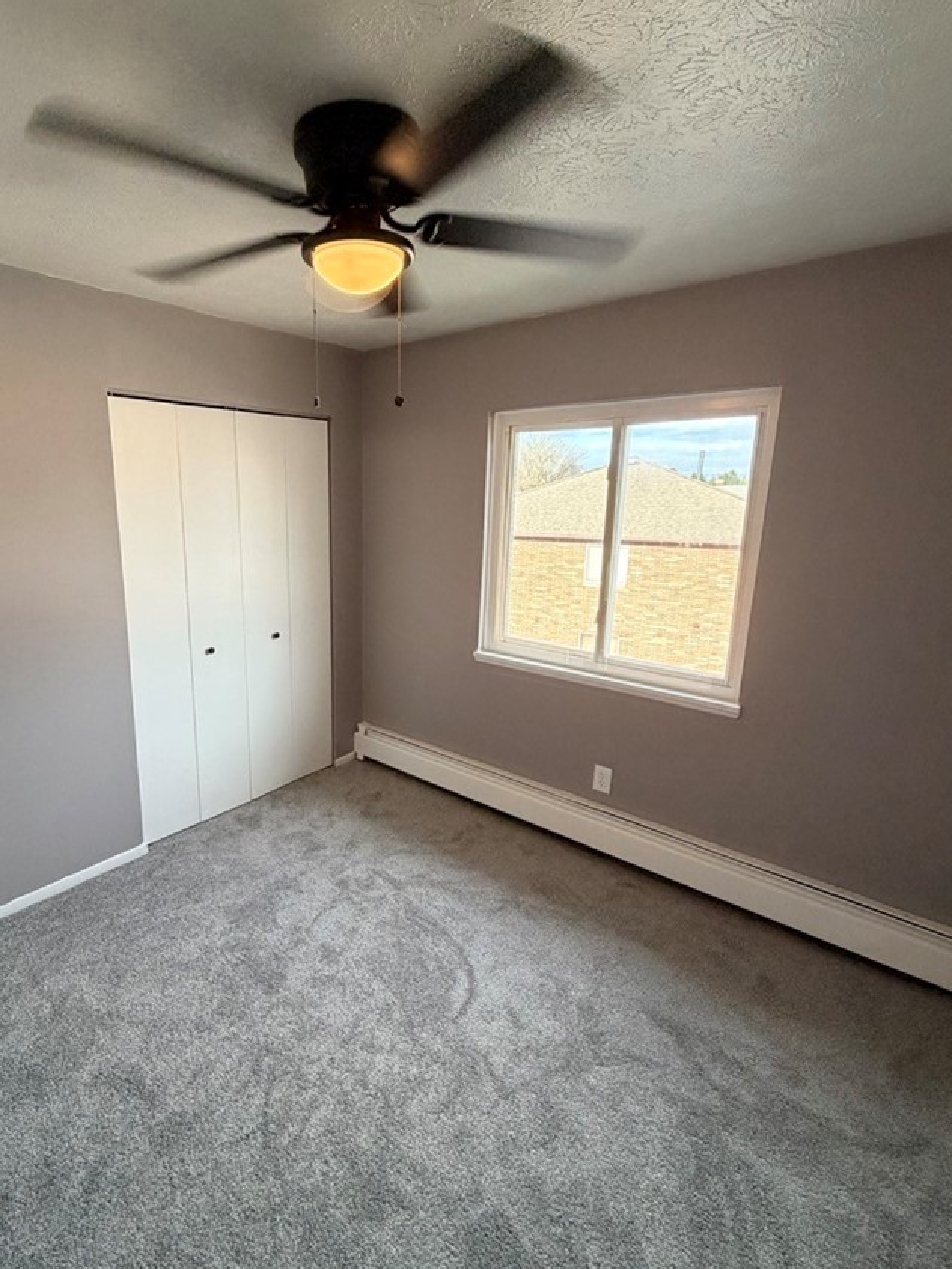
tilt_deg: -12.3
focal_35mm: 17
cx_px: 386
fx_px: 624
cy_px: 629
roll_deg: -0.6
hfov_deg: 74.0
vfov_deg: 91.0
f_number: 2.2
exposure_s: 1/60
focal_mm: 2.22
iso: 200
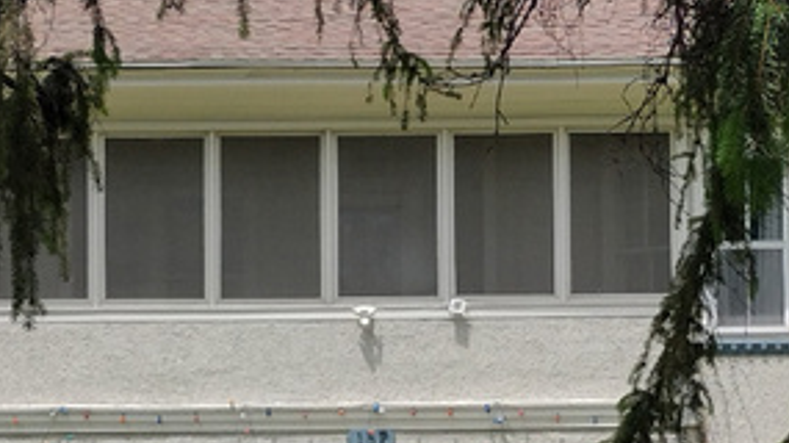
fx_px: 1380
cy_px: 460
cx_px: 426
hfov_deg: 31.9
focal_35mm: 66
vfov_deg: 17.7
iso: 100
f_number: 1.7
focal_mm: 4.71
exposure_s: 1/1997
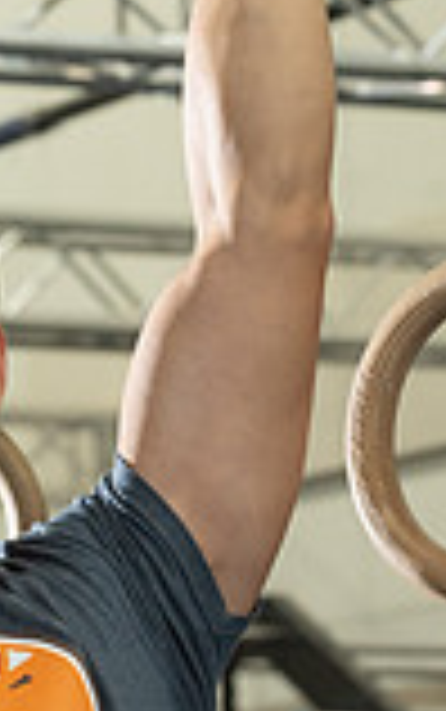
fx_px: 5533
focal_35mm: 285
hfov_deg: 4.6
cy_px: 112
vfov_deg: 7.3
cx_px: -14
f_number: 5
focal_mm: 98
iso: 500
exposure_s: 1/50
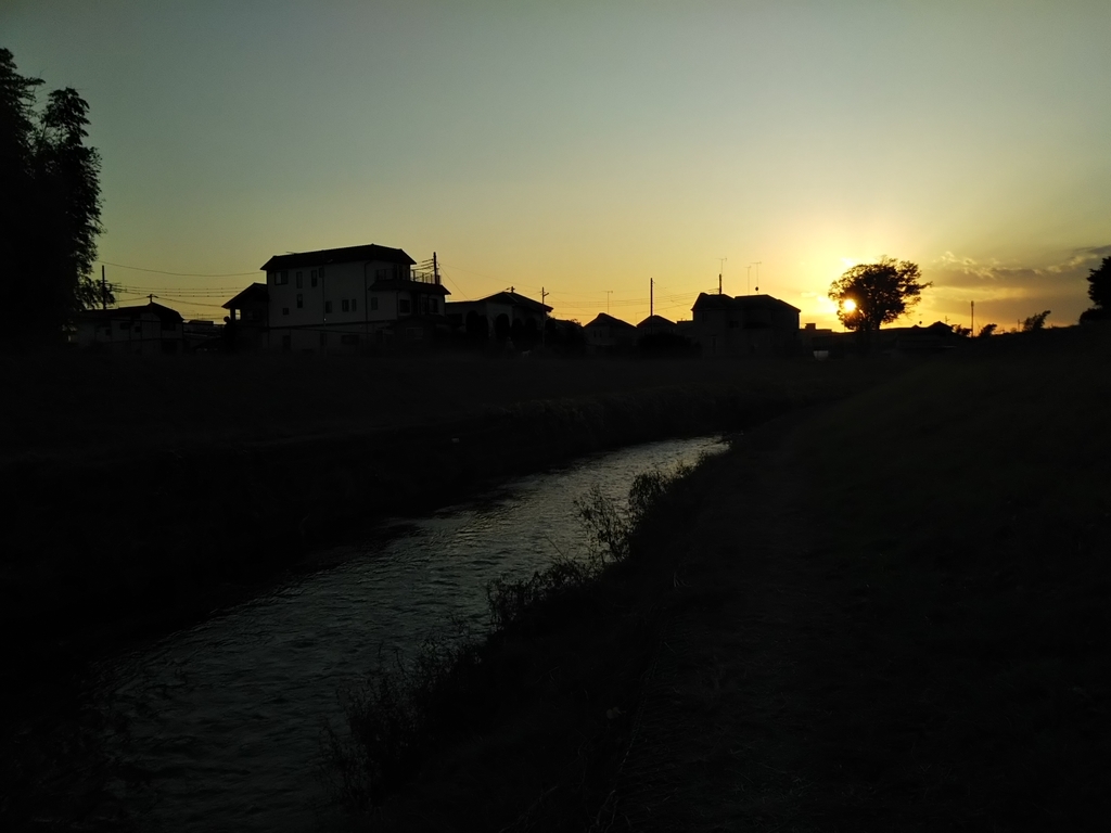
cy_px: 416
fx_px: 963
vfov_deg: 46.8
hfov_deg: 60.0
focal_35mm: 30
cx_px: 556
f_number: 2.2
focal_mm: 4
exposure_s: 1/1155
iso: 20
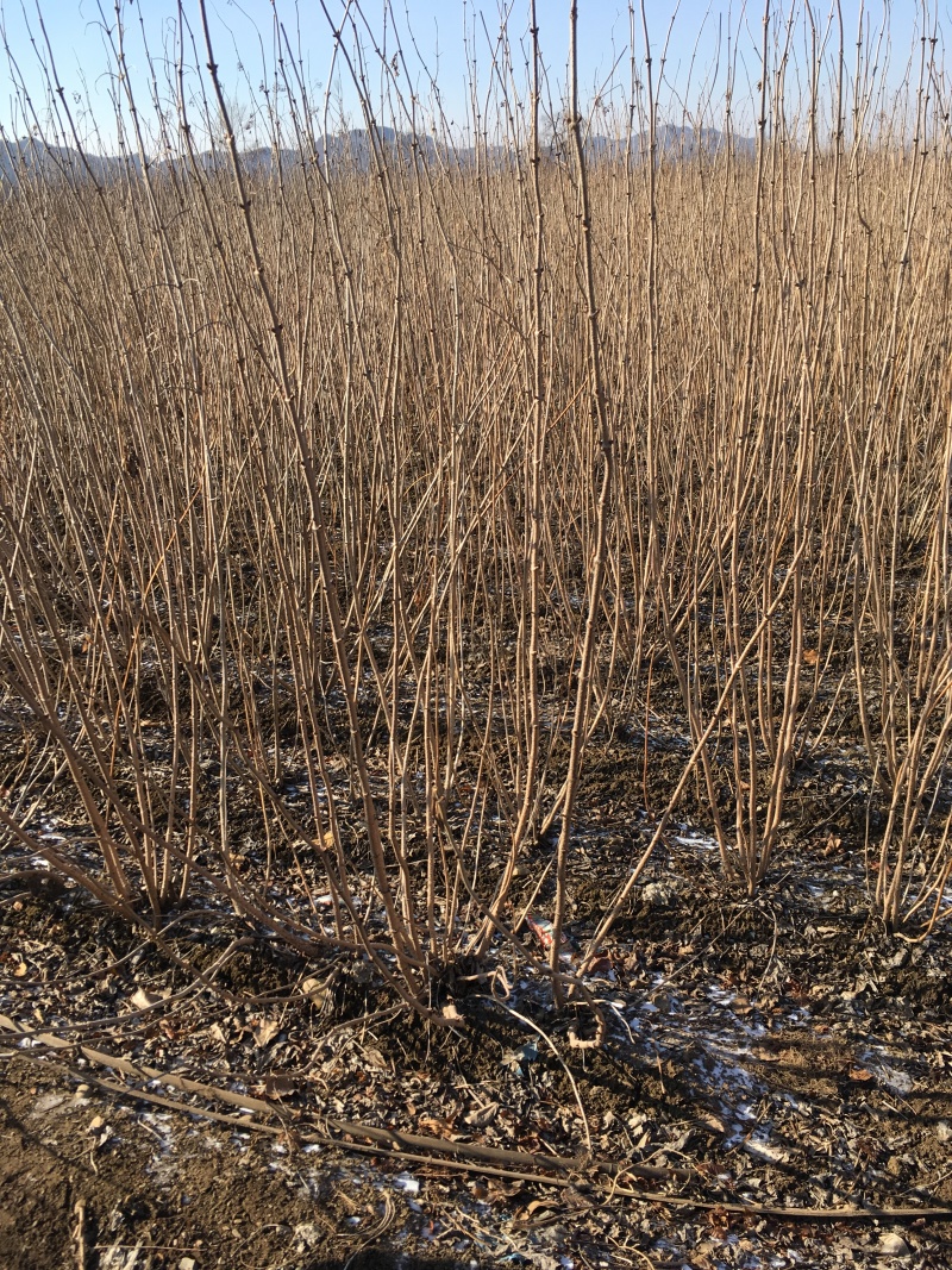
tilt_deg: -23.2
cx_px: 476
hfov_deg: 48.2
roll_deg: +3.3
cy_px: 635
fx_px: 1064
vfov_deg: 61.7
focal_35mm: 29
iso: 25
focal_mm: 4.15
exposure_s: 1/769
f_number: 2.2
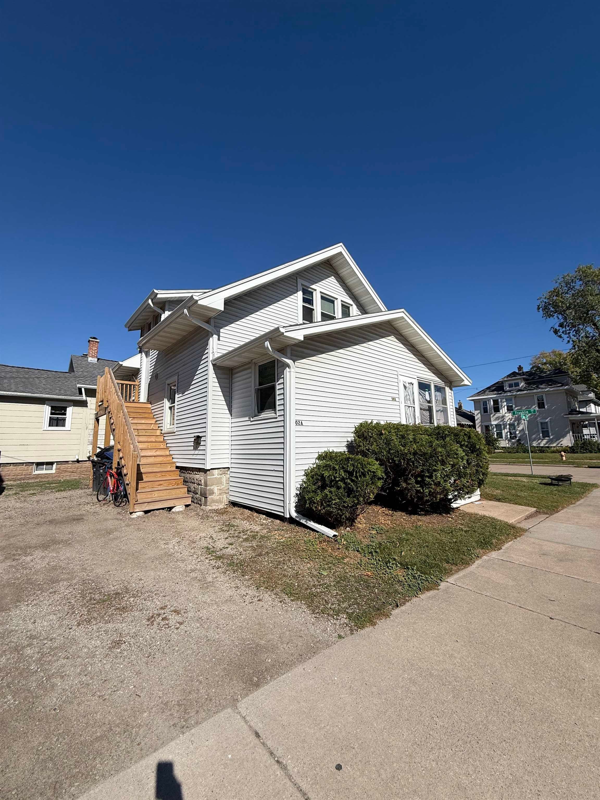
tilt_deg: +8.8
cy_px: 400
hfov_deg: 85.7
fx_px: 324
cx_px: 300
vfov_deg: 102.1
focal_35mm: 14
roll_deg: -0.4
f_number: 2.2
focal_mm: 2.22
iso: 50
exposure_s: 1/6173
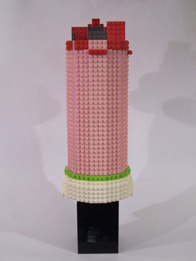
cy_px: 130
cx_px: 98
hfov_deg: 30.3
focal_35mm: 48
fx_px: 362
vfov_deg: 39.7
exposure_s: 1/4
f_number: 3
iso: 80
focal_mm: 8
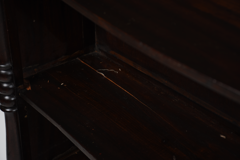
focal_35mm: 78
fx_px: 520
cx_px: 120
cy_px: 80
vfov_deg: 17.5
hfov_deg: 26.0
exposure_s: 1/60
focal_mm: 52
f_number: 4.8
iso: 200
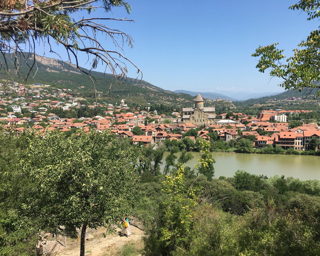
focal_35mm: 31
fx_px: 294
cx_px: 173
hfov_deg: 57.1
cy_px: 130
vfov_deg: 47.1
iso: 25
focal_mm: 4.15
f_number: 2.2
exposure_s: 1/1304
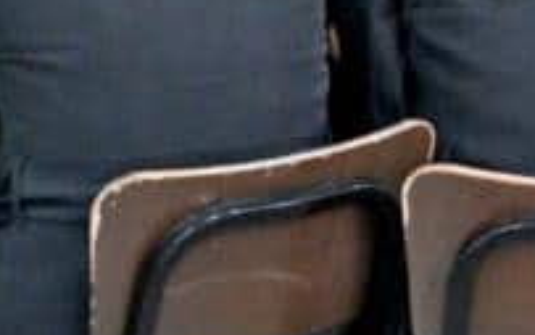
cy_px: -379
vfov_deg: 6.7
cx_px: 163
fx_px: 2771
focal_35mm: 190
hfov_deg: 11.0
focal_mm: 37
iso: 2000
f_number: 4
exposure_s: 1/250
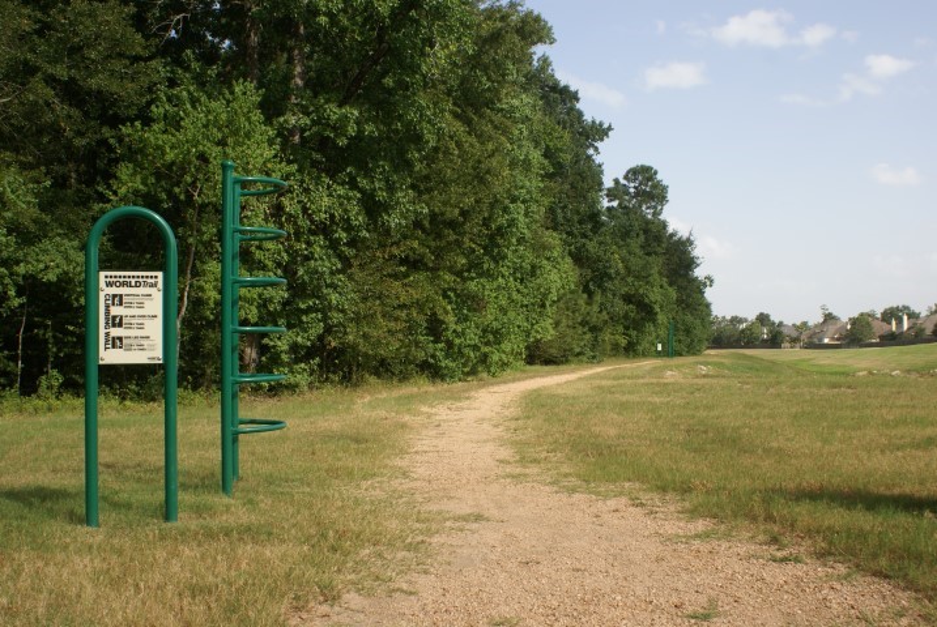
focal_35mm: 39
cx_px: 468
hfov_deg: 49.5
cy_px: 314
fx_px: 1016
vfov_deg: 34.3
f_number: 9
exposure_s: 1/125
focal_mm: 26
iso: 100
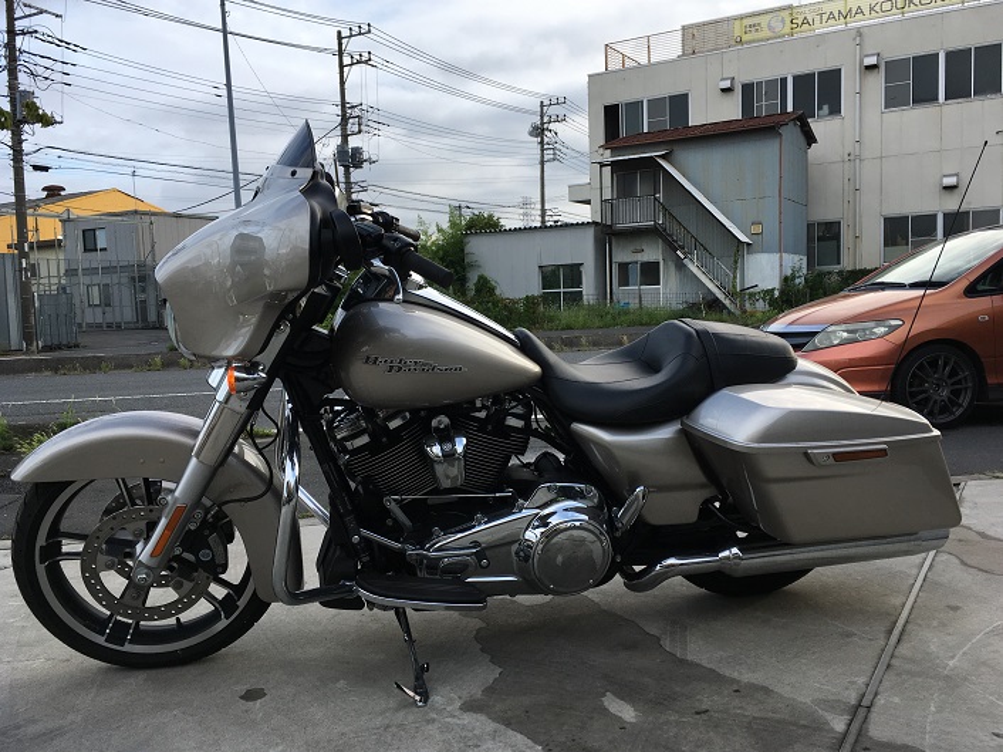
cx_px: 502
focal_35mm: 29
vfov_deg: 48.2
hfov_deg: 61.7
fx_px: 840
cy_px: 376
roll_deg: +4.4
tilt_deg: -5.9
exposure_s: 1/534
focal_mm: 4.15
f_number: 2.2
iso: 25
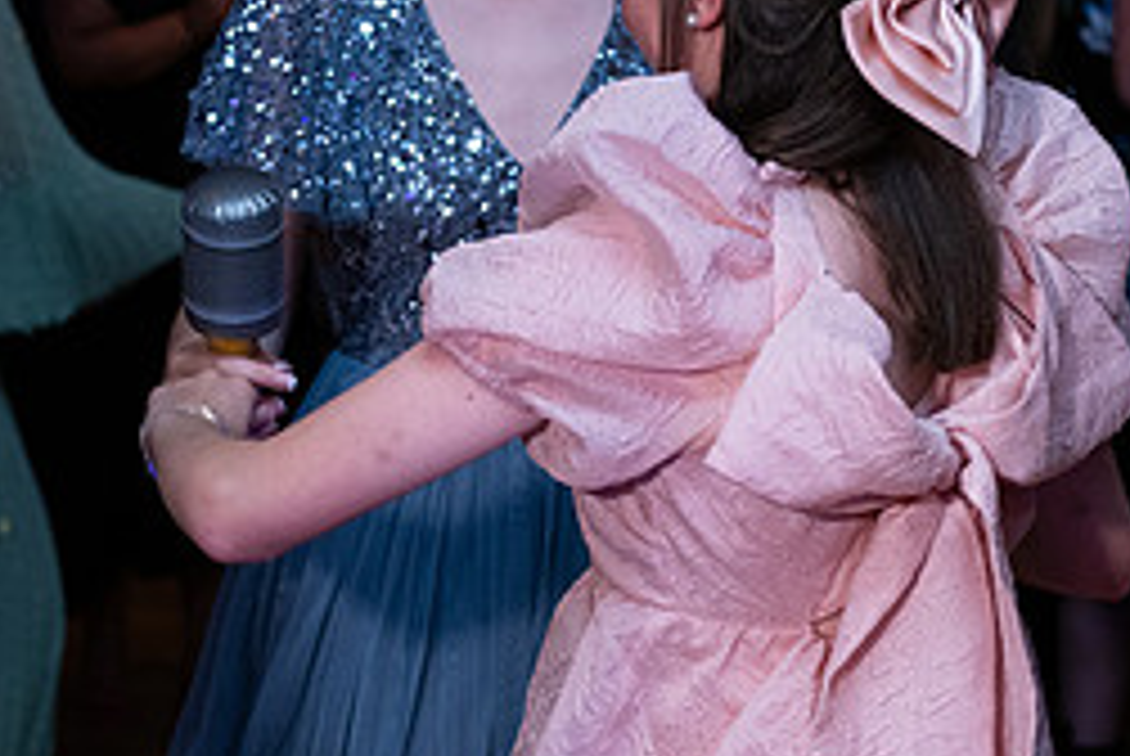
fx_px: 3771
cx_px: 401
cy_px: 286
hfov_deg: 17.0
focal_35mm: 120
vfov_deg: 11.4
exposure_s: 1/160
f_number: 3.5
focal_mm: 52
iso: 640
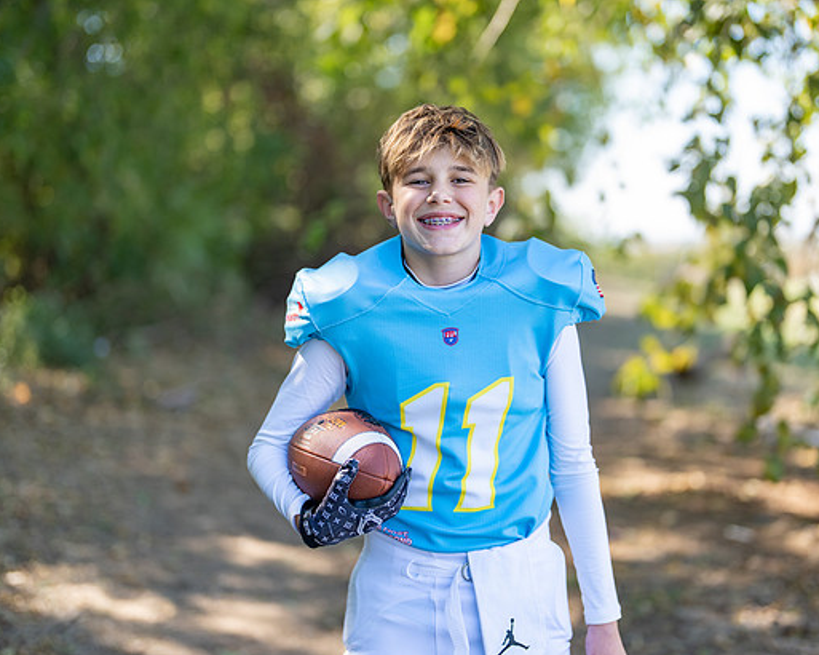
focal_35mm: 62
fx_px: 1502
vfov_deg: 24.6
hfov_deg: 30.4
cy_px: 325
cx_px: 478
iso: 100
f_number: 1.2
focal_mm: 50
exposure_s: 1/1250
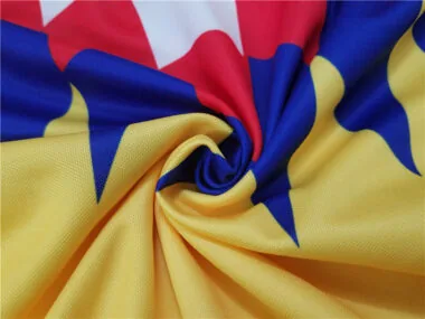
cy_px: 160
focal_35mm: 26
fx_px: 319
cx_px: 212
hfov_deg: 67.3
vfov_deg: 53.1
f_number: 1.7
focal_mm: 4.2
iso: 200
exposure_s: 1/11
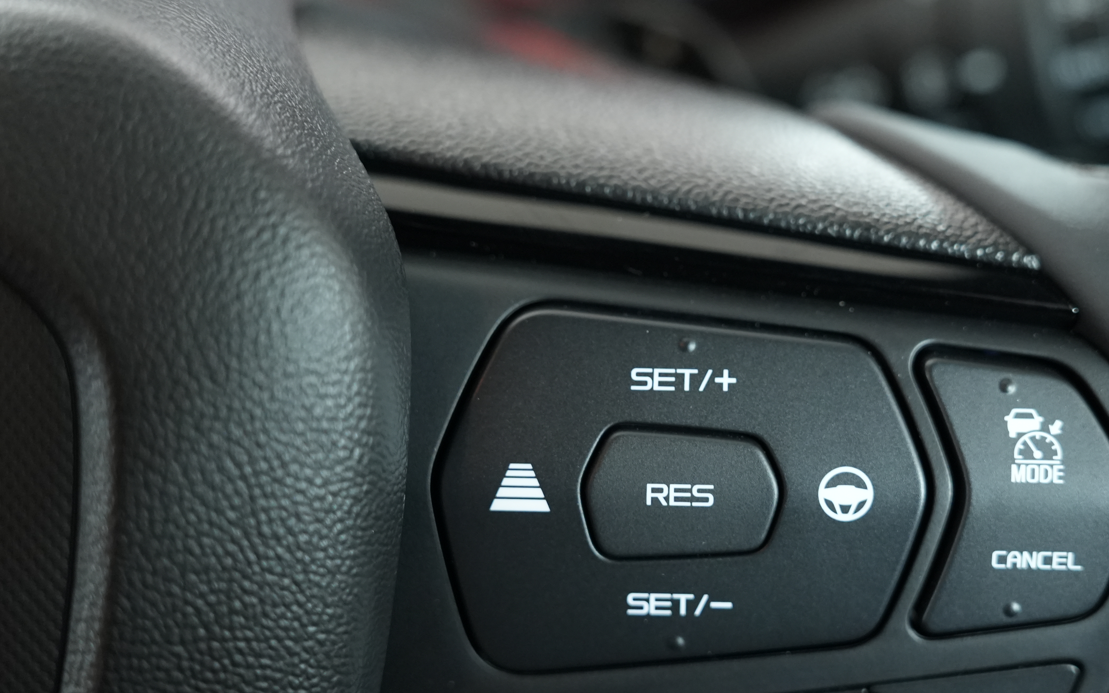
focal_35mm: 63
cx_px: 681
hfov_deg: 32.3
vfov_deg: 20.6
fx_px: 1904
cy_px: 413
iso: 2000
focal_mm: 37
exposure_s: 1/50
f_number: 2.8
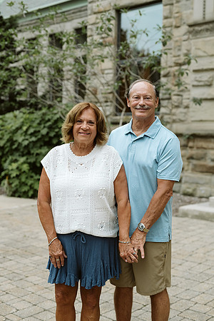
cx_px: 107
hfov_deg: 27.0
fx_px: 446
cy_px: 160
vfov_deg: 39.6
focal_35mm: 50
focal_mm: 50
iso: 640
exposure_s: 1/320
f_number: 2.8
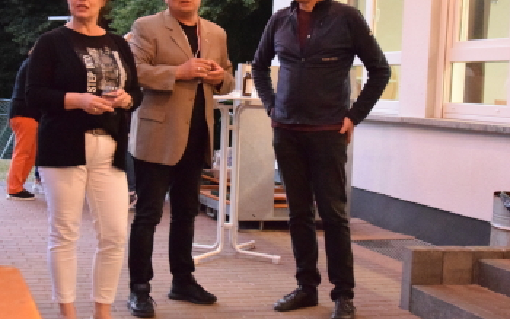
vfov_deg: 23.5
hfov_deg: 36.7
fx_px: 765
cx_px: 203
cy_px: 131
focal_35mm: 55
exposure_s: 1/50
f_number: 4
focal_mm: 28
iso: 11400
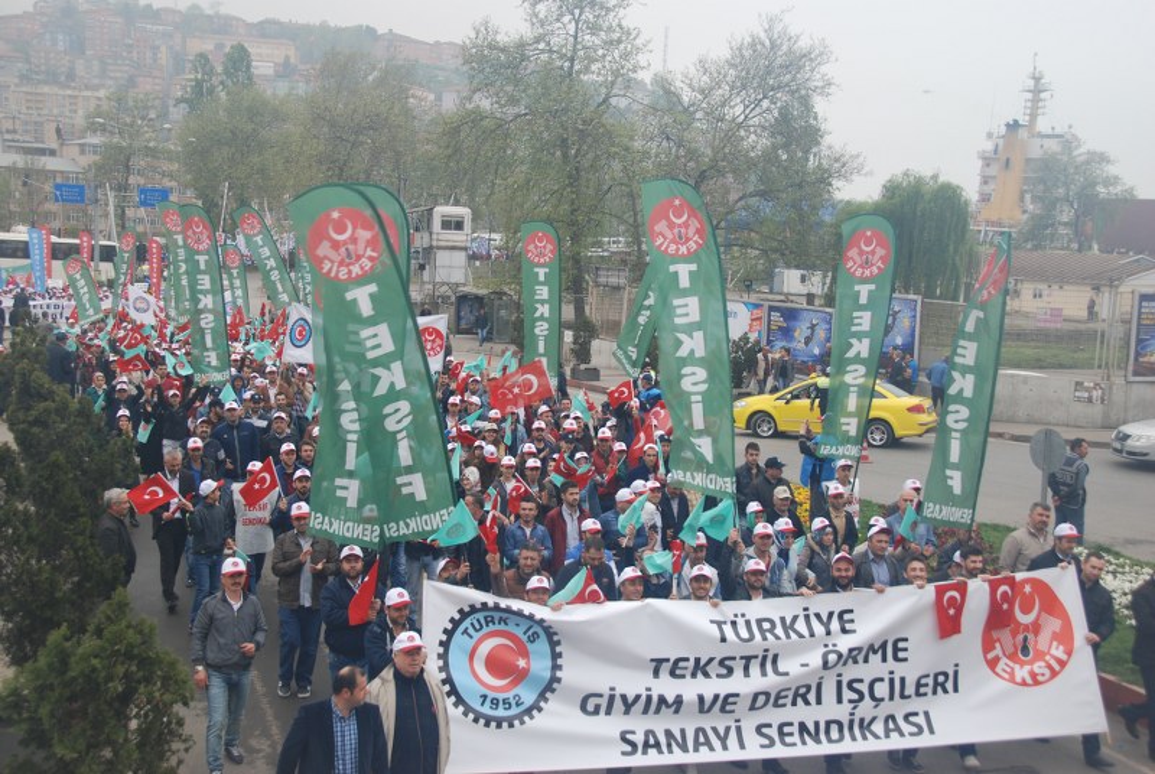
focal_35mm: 44
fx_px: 1398
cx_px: 578
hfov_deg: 44.9
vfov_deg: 30.9
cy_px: 387
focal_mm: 29
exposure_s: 1/160
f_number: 6.3
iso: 100
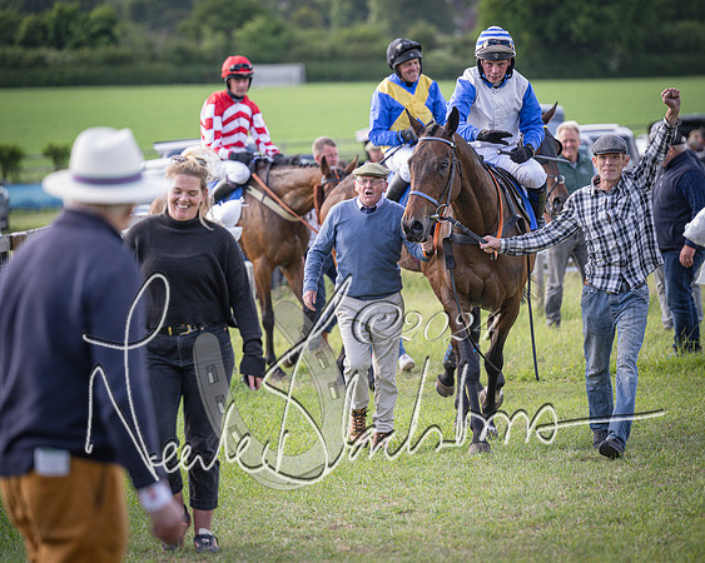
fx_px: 3636
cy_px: 262
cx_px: 392
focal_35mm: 174
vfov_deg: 8.9
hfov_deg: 11.1
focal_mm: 135
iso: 640
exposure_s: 1/1600
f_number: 2.8
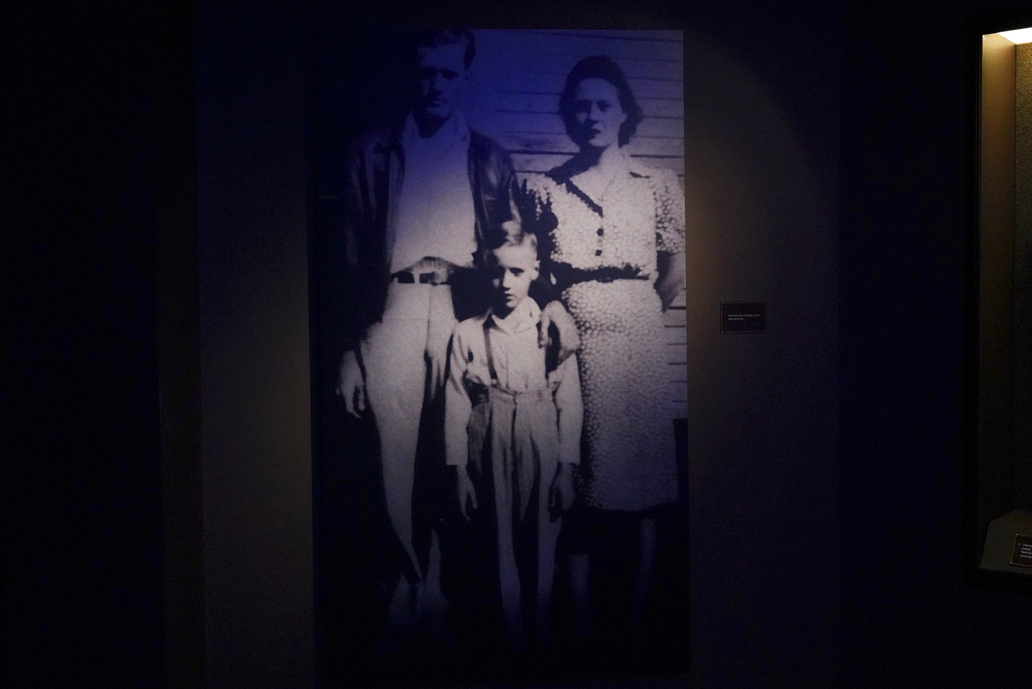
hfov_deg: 55.8
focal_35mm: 34
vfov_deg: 38.9
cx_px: 516
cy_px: 344
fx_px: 975
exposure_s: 1/100
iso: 10000
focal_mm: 34
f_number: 4.5
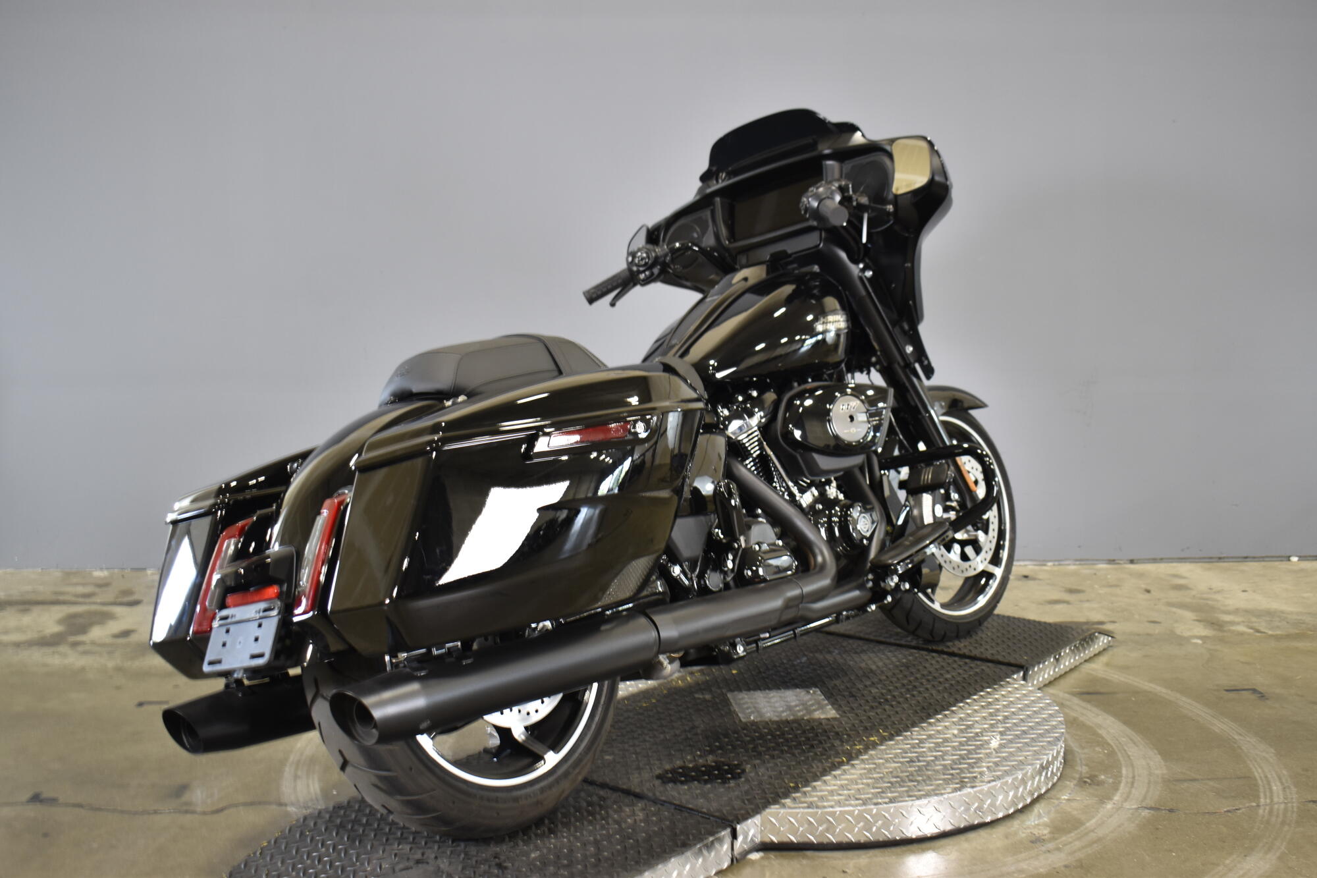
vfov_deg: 35.5
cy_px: 439
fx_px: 1372
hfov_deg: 51.3
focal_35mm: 38
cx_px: 658
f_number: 4
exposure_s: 1/15
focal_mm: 25
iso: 400
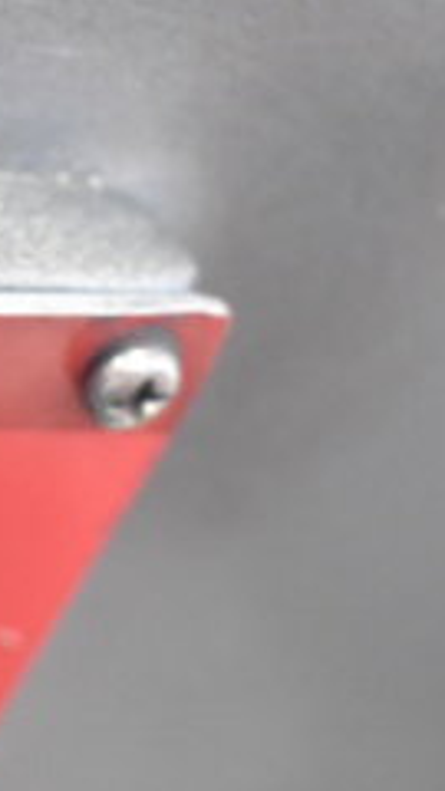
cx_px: -468
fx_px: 2685
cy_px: 341
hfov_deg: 8.9
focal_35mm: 128
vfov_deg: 16.8
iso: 3600
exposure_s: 1/50
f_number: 4.5
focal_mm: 32
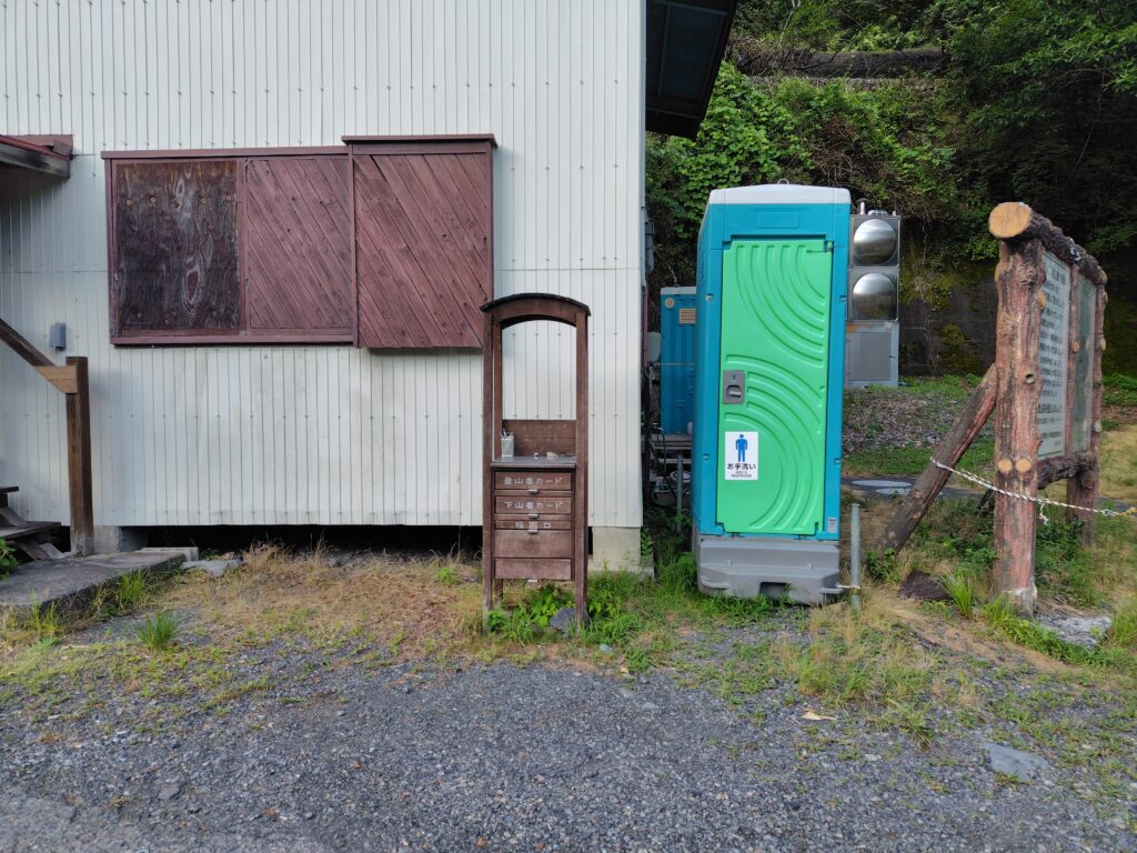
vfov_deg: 58.9
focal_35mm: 23
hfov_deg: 73.9
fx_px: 755
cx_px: 568
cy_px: 426
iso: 50
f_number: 1.9
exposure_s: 1/229
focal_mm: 5.6
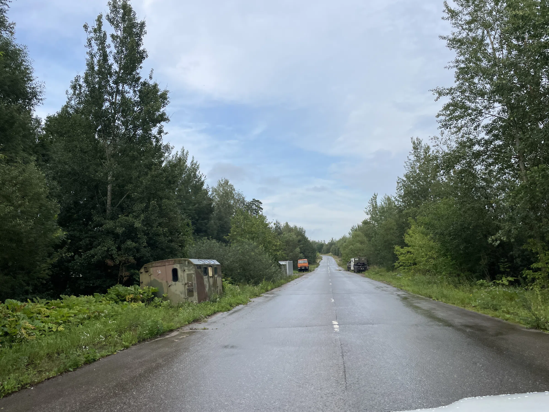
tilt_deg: +8.2
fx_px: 412
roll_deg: +0.5
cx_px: 274
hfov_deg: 67.3
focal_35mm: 26
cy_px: 206
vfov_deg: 53.1
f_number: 1.6
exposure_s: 1/1667
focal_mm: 4.2
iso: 32
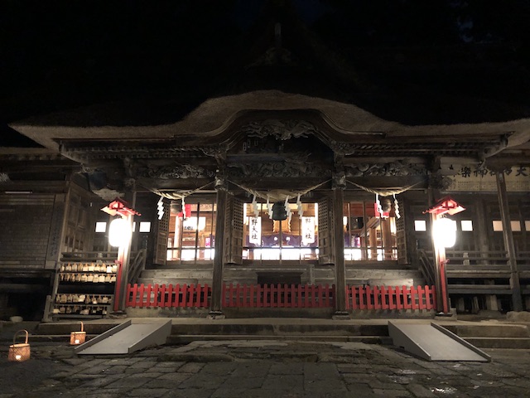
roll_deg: -0.6
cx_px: 265
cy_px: 199
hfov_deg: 63.4
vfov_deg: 49.7
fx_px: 429
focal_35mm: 28
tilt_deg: +13.6
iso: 500
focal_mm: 4
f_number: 1.8
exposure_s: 1/4
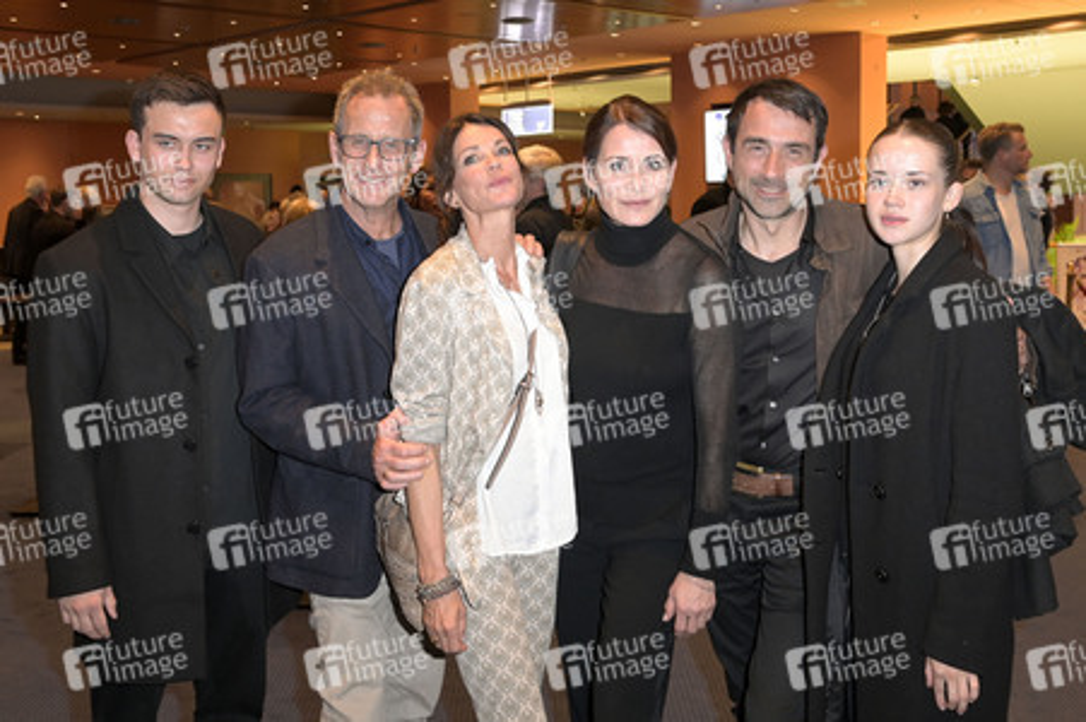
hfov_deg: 58.8
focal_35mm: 32
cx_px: 543
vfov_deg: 41.1
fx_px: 965
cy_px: 361
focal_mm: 32
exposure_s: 1/60
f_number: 6.3
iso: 4000
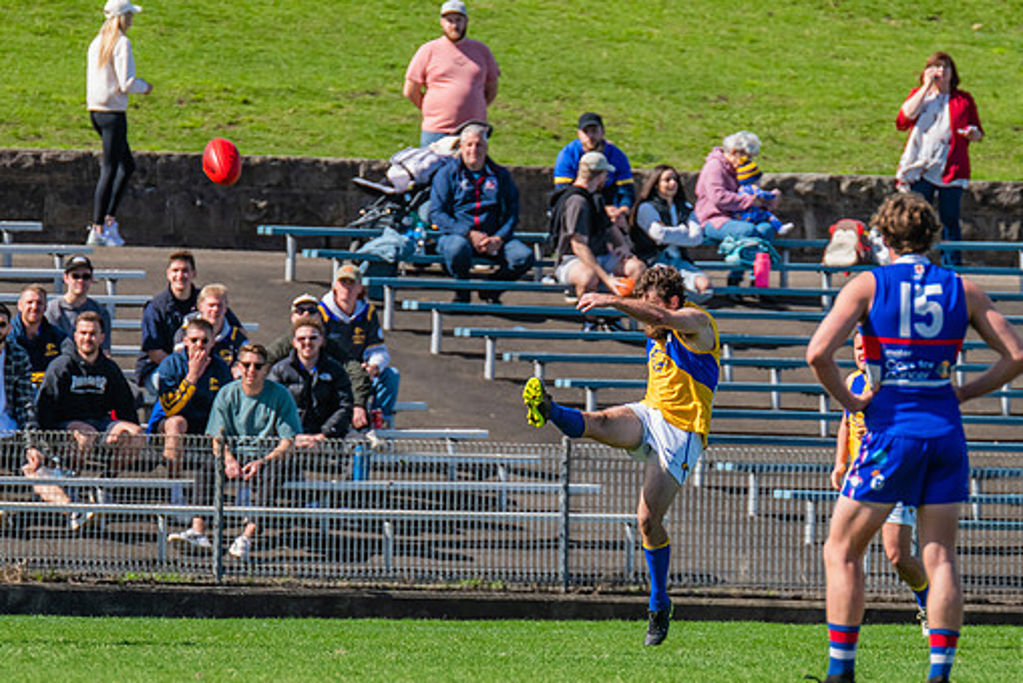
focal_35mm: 659
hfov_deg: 3.1
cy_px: 453
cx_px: 668
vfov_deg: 2.1
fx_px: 18736
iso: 800
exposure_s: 1/1600
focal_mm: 420
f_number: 7.1
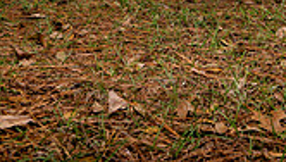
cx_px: 159
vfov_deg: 11.9
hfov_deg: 25.0
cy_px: -209
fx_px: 646
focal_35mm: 85
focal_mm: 30
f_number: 8
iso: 160
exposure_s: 1/250
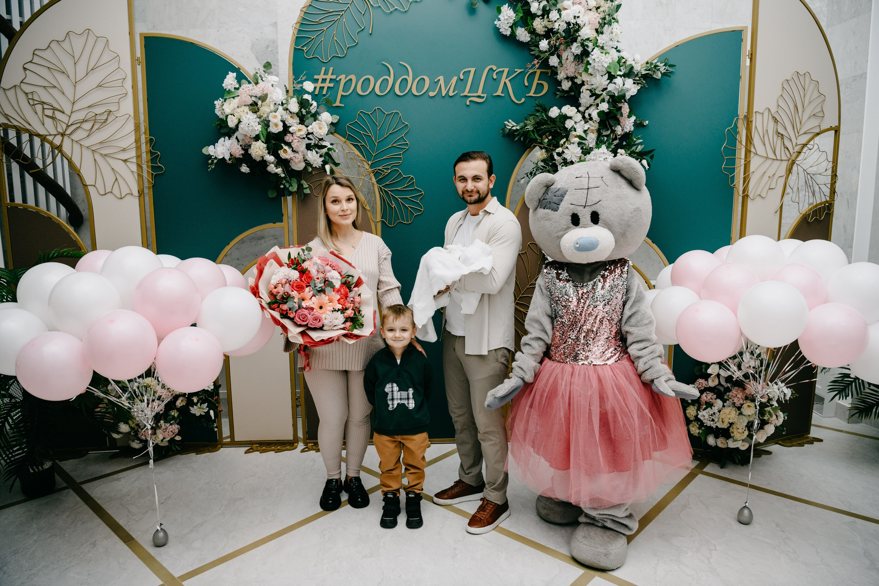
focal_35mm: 24
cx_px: 440
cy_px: 293
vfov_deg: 53.1
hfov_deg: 73.7
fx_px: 586
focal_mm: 24
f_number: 4
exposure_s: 1/160
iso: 250
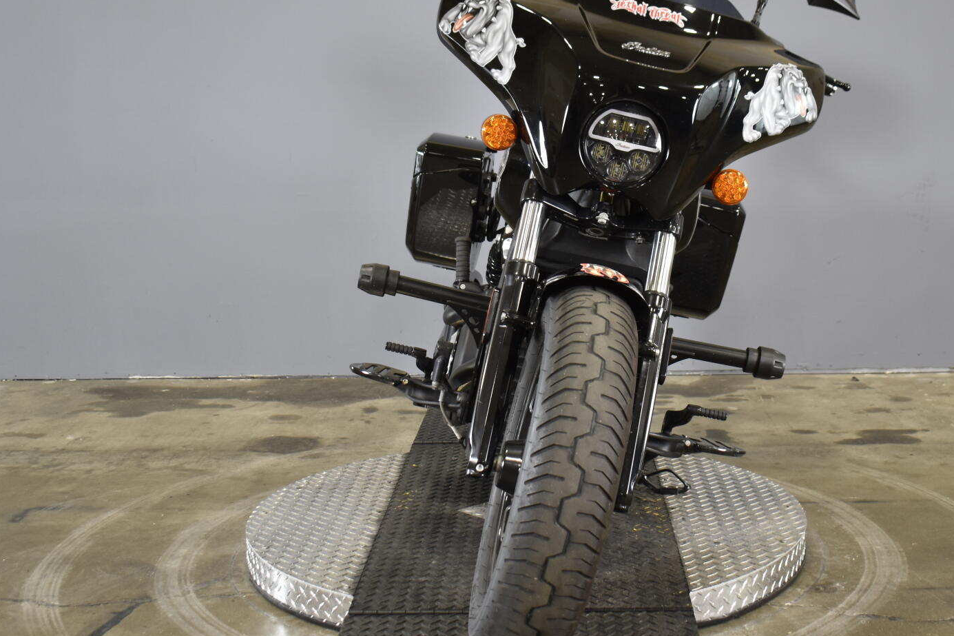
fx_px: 1378
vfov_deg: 25.9
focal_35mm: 52
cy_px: 259
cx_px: 520
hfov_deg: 38.2
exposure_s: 1/25
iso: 400
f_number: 4
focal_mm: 24
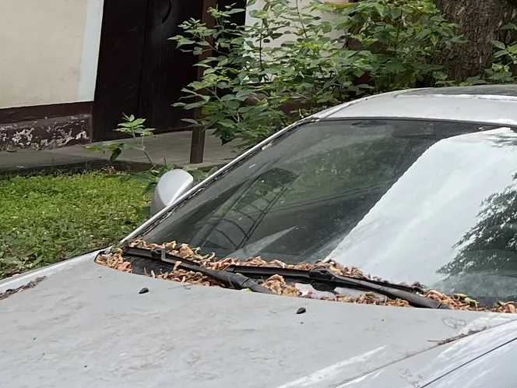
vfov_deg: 14.5
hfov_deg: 18.5
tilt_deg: +7.7
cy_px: -220
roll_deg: -1.6
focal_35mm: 94
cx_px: 779
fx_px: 1404
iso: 50
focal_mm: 5.7
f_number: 1.5
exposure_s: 1/696
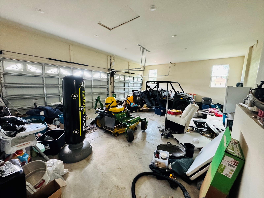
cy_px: 99
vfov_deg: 85.7
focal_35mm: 14
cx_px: 132
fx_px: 107
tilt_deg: -6.9
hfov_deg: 102.1
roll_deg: -2.3
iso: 640
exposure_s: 1/60
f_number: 2.2
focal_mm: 2.22
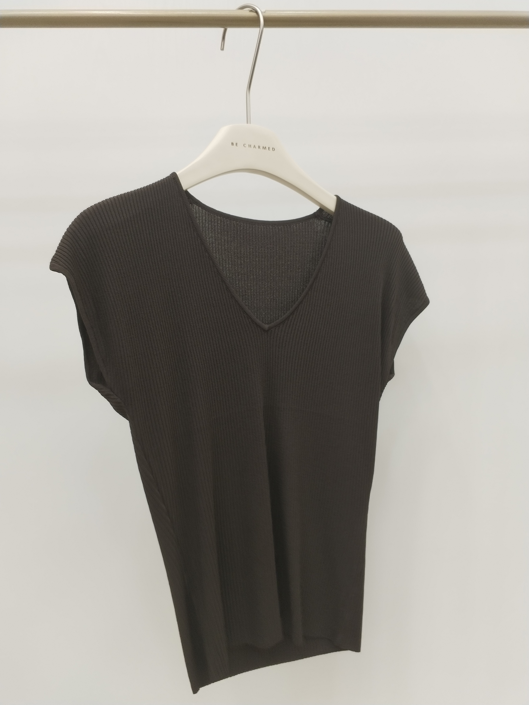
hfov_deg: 48.2
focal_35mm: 29
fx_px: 591
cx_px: 264
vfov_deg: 61.7
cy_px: 352
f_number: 1.8
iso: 167
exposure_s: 1/60
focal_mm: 4.75
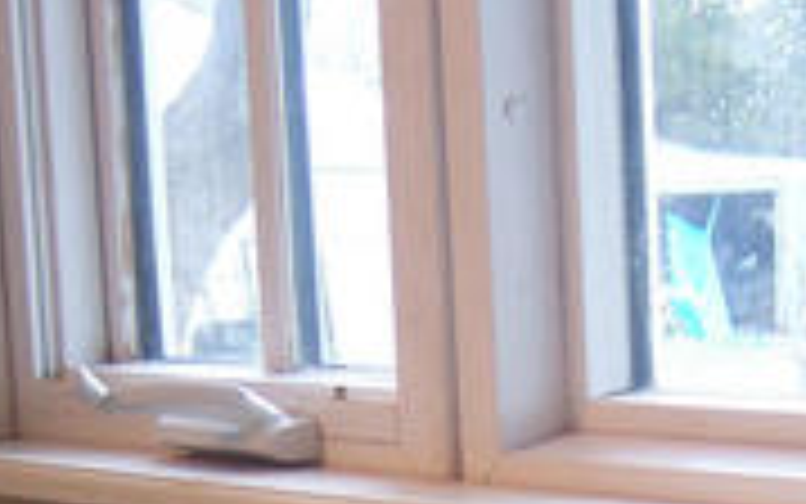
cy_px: 742
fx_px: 2813
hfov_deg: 16.3
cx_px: 509
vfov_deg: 9.9
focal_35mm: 128
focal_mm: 6.2
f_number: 2.8
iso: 125
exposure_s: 1/30
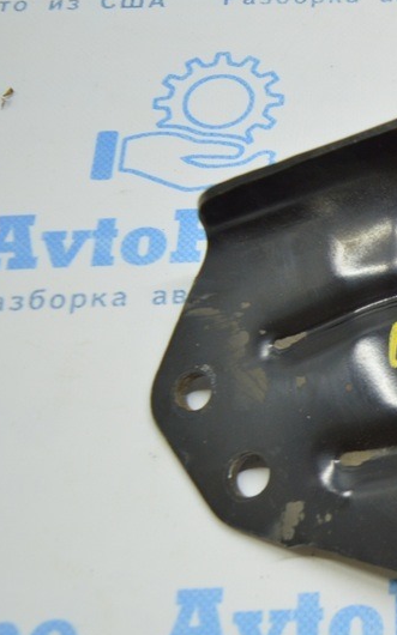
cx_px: 515
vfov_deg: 33.0
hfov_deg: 19.4
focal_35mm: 62
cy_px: 346
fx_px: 1074
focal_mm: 21
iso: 400
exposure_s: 1/60
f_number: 3.8
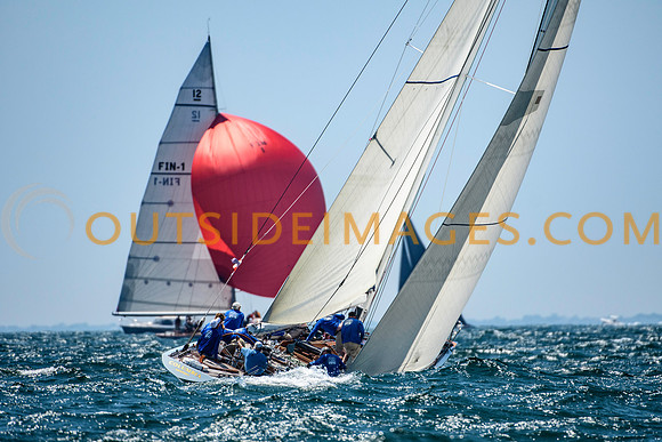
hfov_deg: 3.4
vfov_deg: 2.3
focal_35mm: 600
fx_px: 11035
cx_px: 331
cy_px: 221
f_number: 5
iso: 400
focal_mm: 400
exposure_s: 1/4000
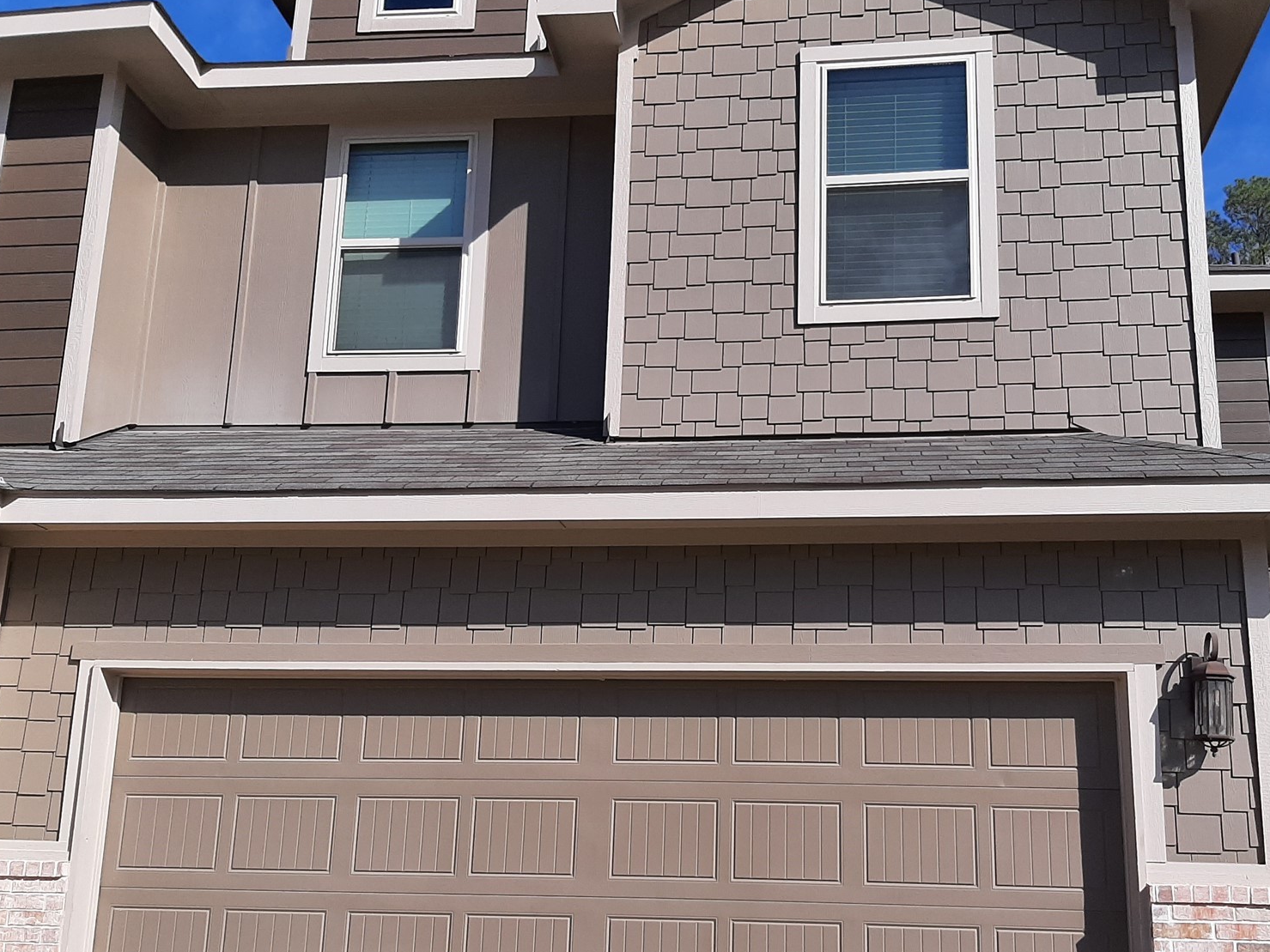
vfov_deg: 39.6
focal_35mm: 36
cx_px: 704
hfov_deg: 51.3
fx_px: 1321
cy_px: 525
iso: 40
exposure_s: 1/4274
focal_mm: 3.93
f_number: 1.7
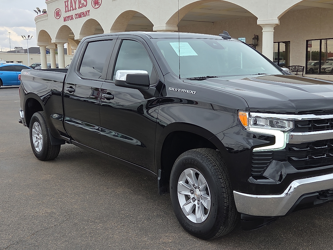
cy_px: 116
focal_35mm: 43
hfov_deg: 43.6
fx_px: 414
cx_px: 202
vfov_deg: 33.6
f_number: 1.8
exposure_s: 1/1667
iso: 76
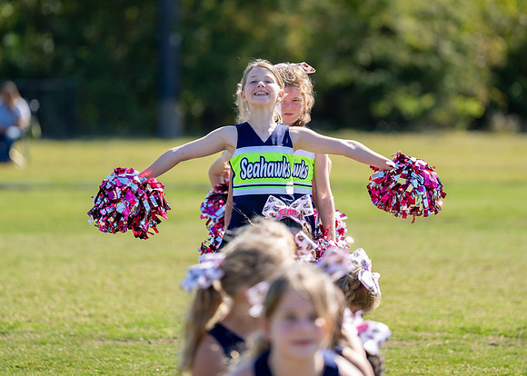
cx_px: 259
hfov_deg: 7.1
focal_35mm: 285
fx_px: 4262
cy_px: 125
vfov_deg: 5.1
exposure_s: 1/2000
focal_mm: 200
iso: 200
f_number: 2.8
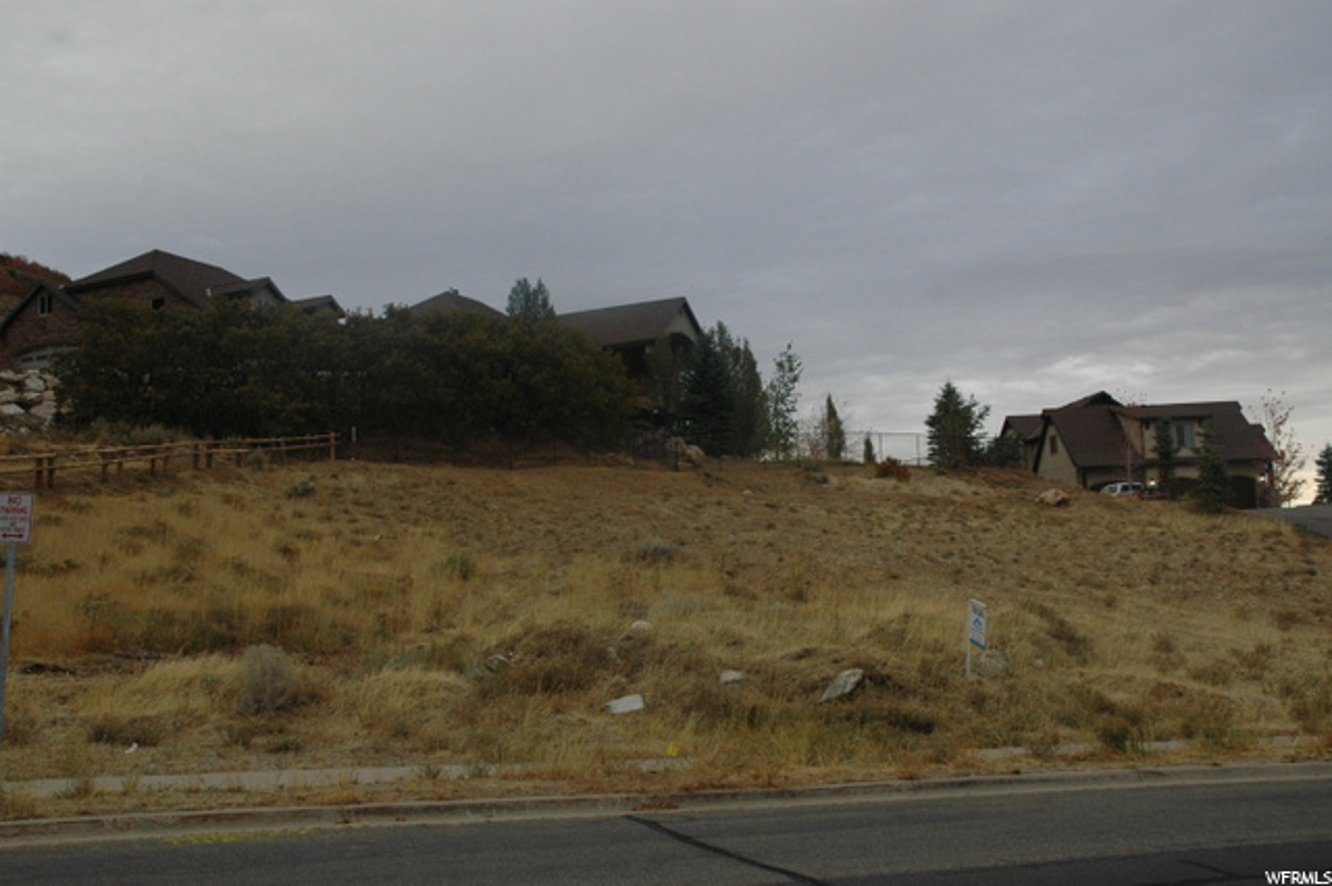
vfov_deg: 36.8
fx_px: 1331
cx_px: 666
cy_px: 443
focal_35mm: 36
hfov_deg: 53.2
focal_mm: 24
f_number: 7.1
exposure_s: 1/200
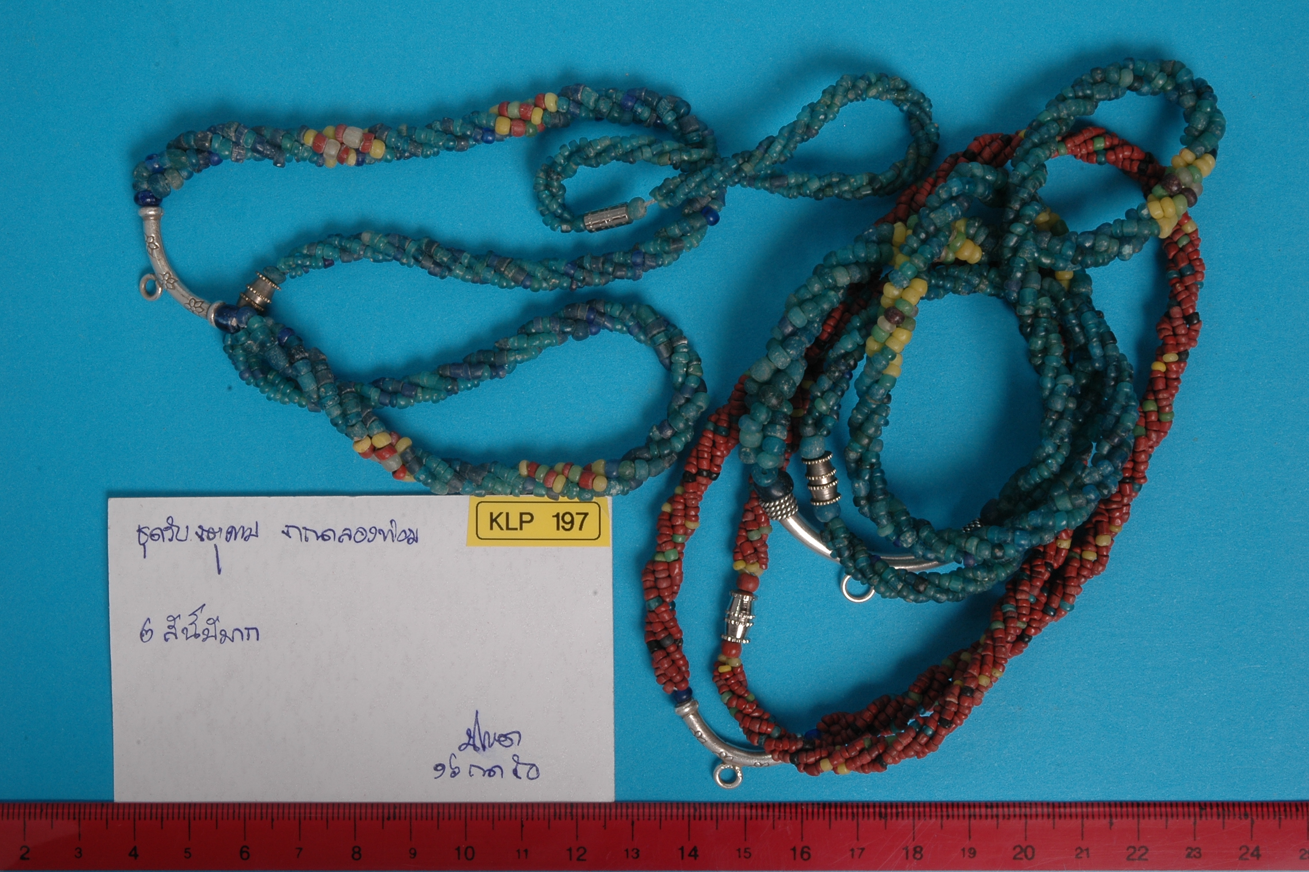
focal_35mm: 67
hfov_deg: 30.1
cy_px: 435
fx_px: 2436
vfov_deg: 20.3
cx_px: 660
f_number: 29
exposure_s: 1/4
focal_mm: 44
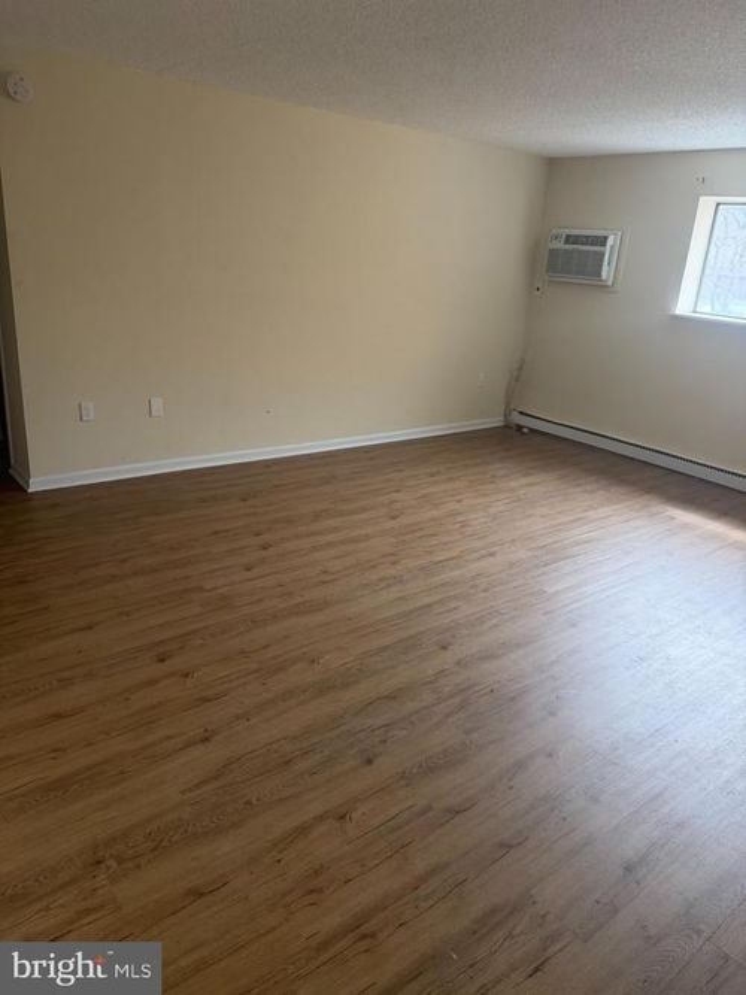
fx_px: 690
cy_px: 498
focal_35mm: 24
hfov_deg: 56.8
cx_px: 373
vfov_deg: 71.6
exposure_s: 1/120
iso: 200
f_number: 1.78
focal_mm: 6.76
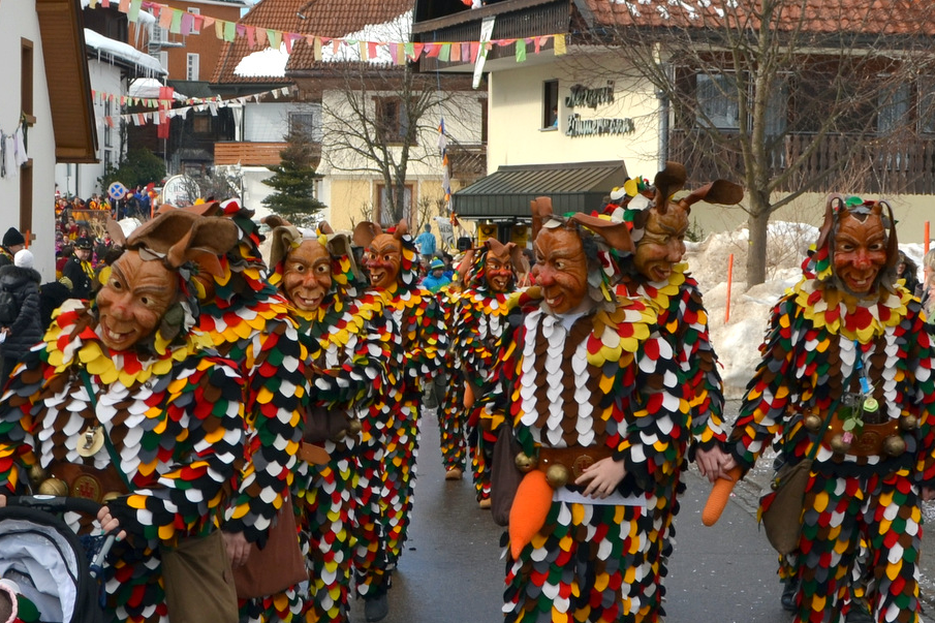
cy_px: 461
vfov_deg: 19.6
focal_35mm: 69
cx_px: 204
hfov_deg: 28.7
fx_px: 1792
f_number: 10
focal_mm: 26
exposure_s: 1/200
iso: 100
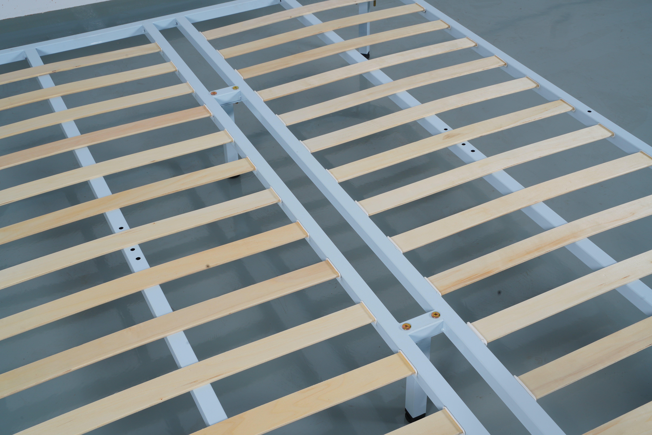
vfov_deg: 29.9
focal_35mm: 45
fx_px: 815
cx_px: 326
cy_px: 218
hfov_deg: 43.6
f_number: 18
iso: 200
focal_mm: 45
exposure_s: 1/125
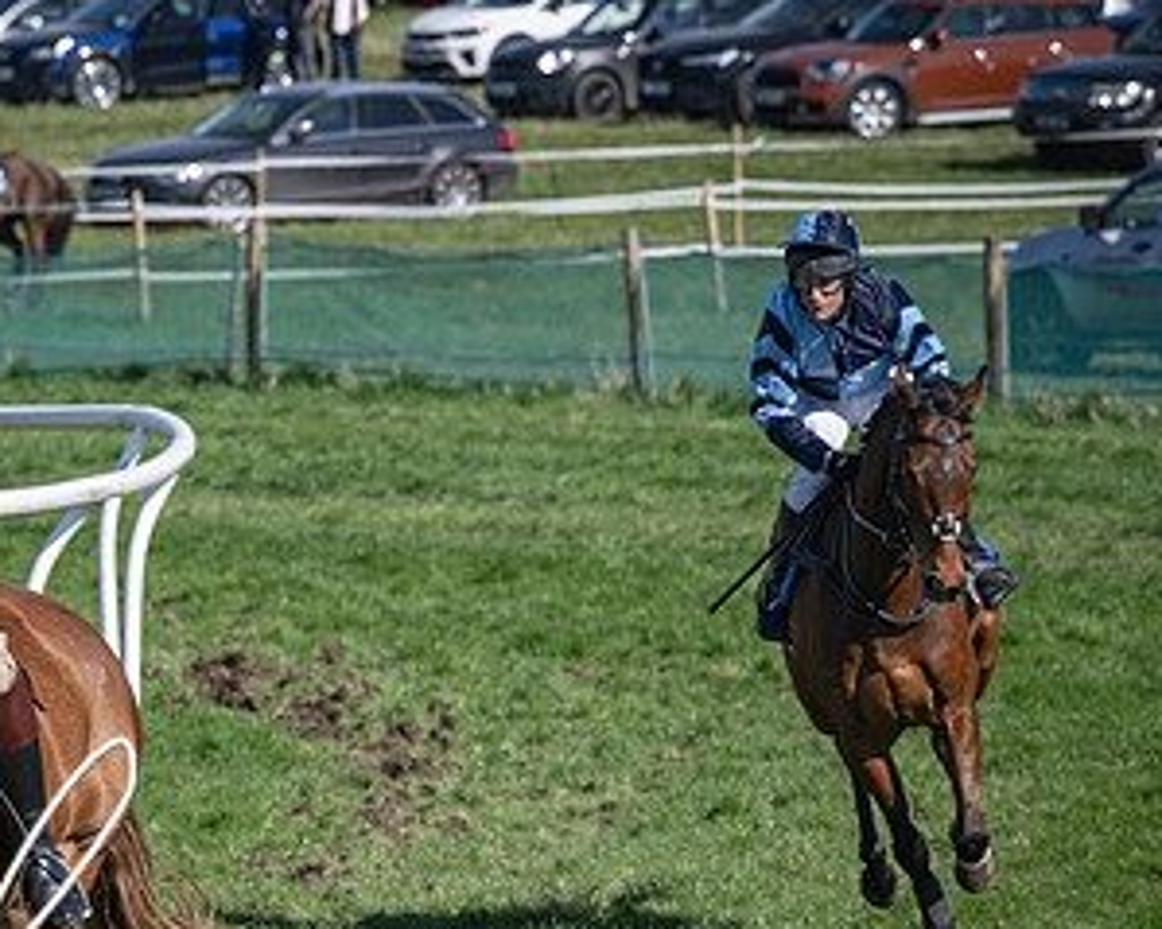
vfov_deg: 3.7
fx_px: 14302
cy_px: 758
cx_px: 20
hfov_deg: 4.6
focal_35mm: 416
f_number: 4
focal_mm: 110
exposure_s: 1/3200
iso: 200
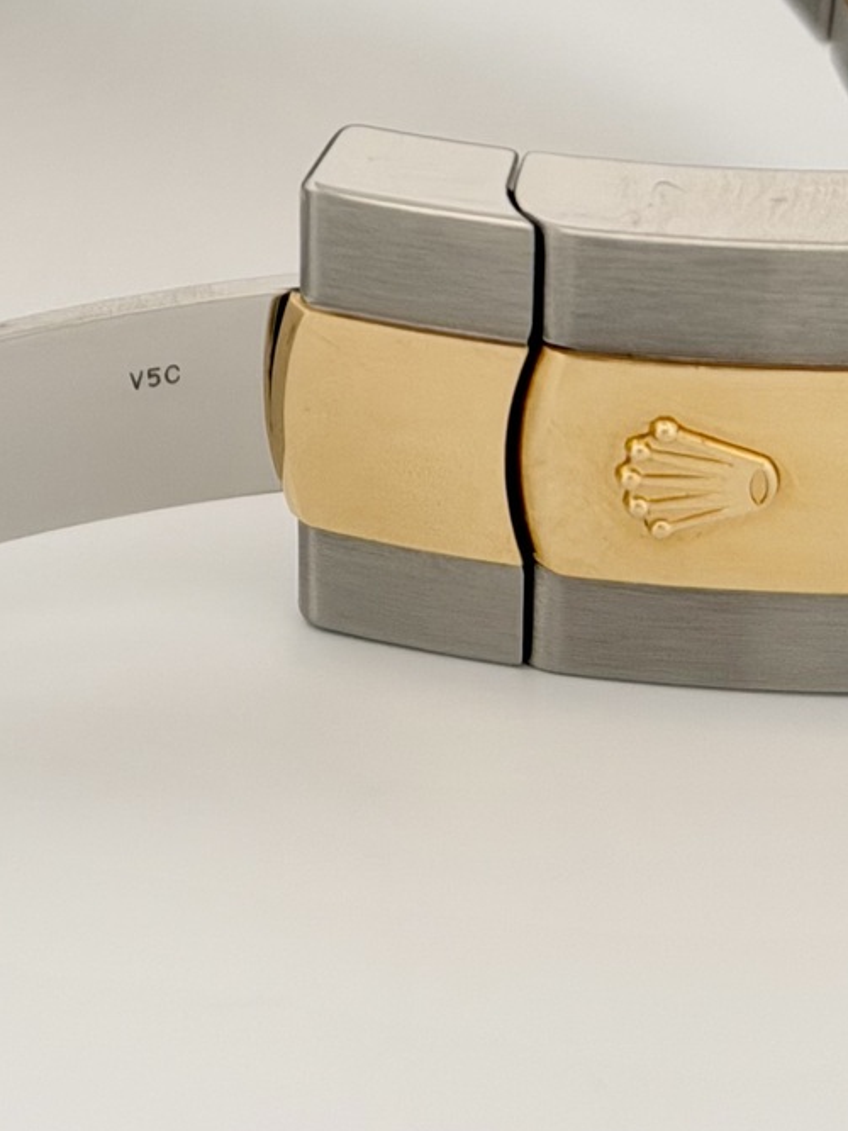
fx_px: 4705
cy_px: -248
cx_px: -154
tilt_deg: -21.7
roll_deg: -0.1
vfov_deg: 13.3
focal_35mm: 144
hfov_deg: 10.1
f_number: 1.78
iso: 64
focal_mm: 6.76
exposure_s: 1/1715
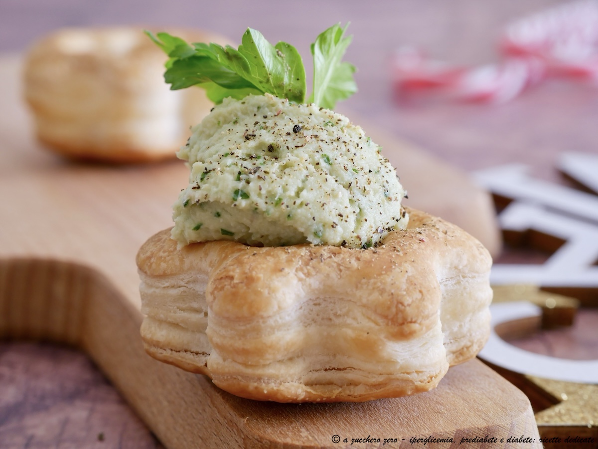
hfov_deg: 22.8
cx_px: 299
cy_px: 224
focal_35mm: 86
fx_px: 1486
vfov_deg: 17.2
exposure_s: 1/15
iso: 200
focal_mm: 43
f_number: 5.6
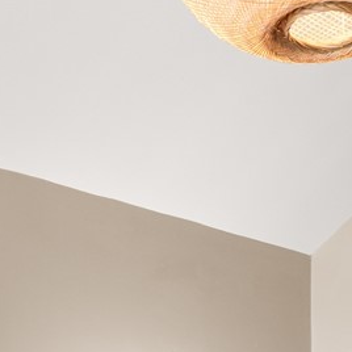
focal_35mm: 110
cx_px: 202
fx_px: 1266
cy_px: 531
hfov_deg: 15.8
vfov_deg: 14.7
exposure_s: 1
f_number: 9
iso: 640
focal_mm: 16
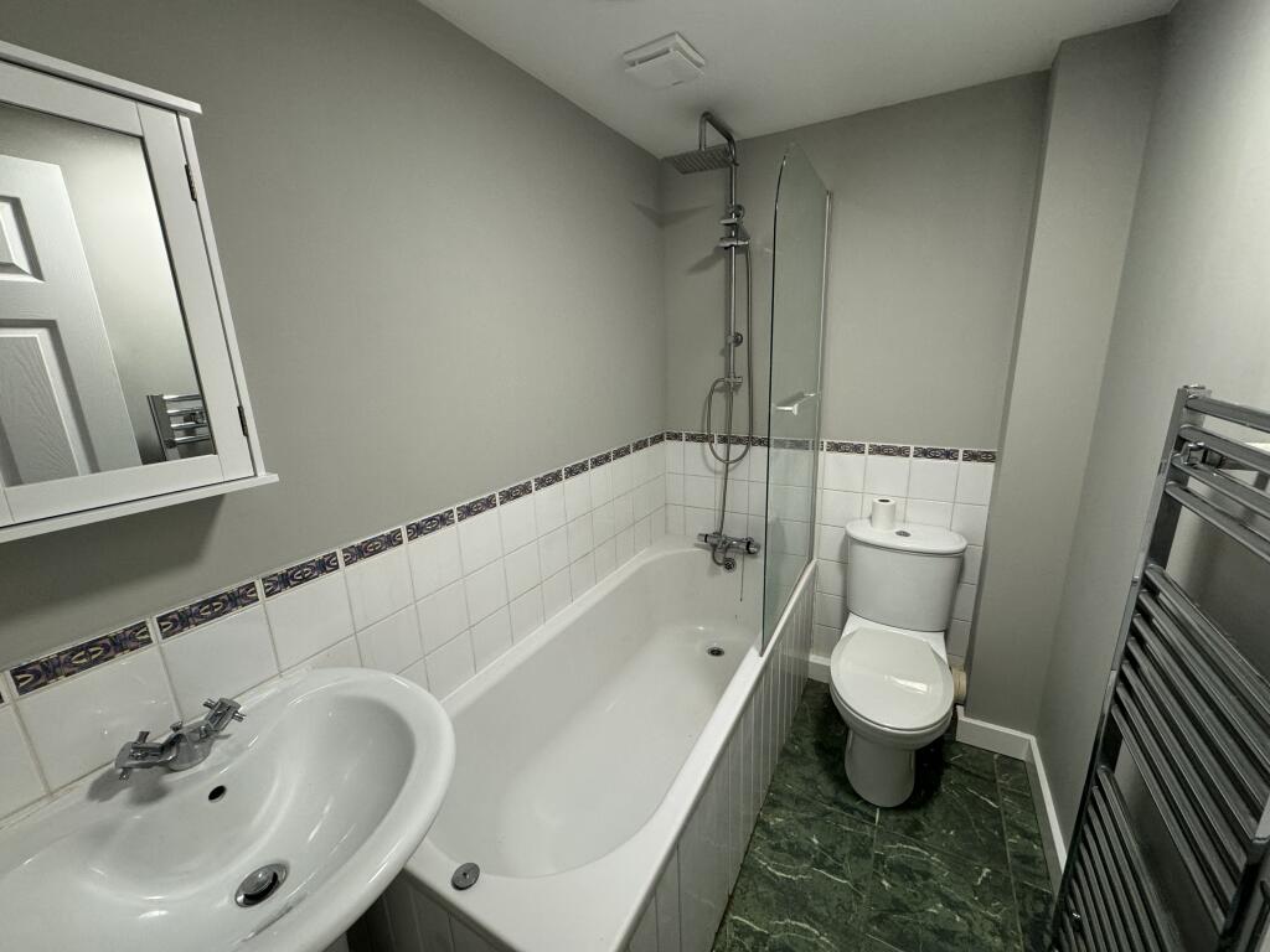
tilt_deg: -13.5
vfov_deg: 85.7
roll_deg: +2.5
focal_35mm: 14
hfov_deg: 102.1
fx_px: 514
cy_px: 476
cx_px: 635
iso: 200
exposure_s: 1/100
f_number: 2.2
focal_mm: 2.22
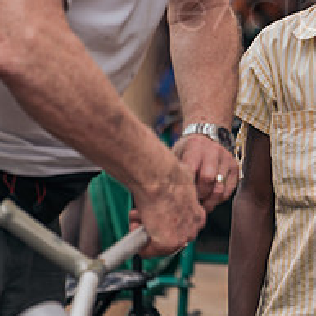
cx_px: 468
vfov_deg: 3.4
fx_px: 5288
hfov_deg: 3.4
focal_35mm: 512
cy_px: 25
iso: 100
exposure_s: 1/320
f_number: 4
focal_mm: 200
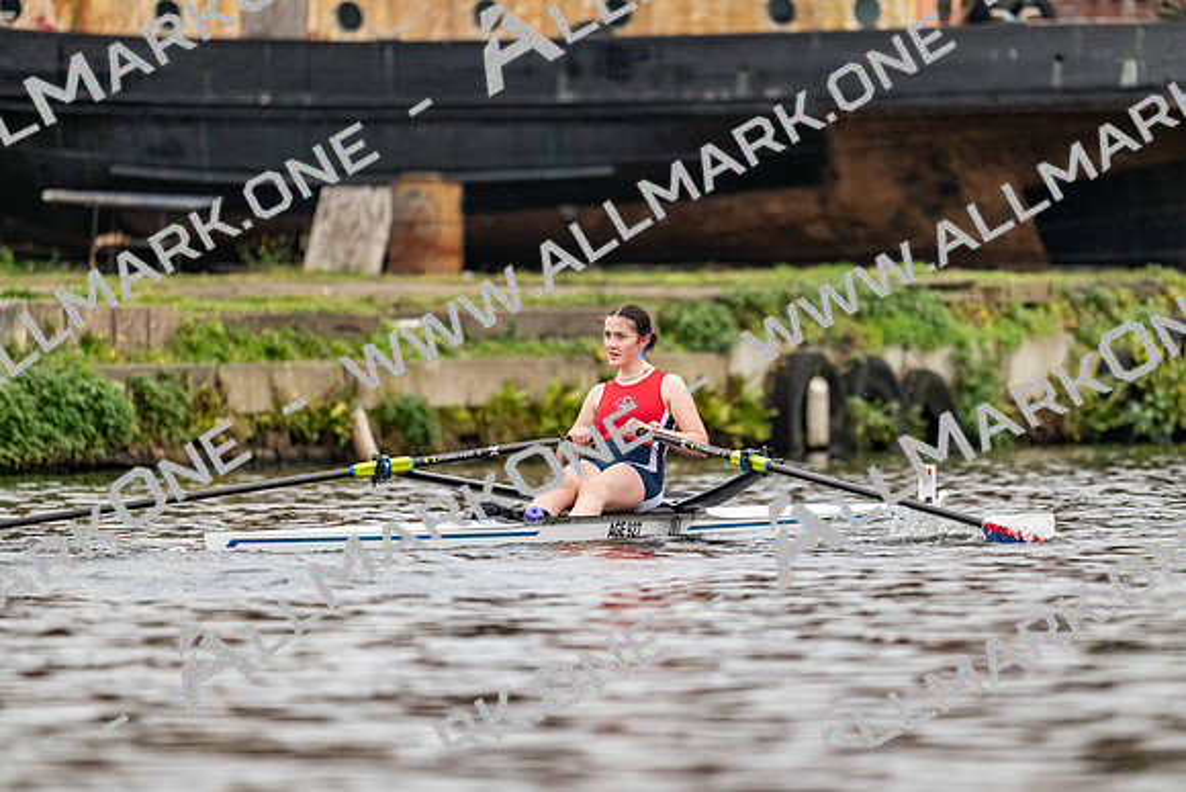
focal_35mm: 400
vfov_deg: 3.4
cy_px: 396
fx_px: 13180
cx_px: 593
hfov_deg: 5.2
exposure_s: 1/2500
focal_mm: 400
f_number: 4.5
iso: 2500
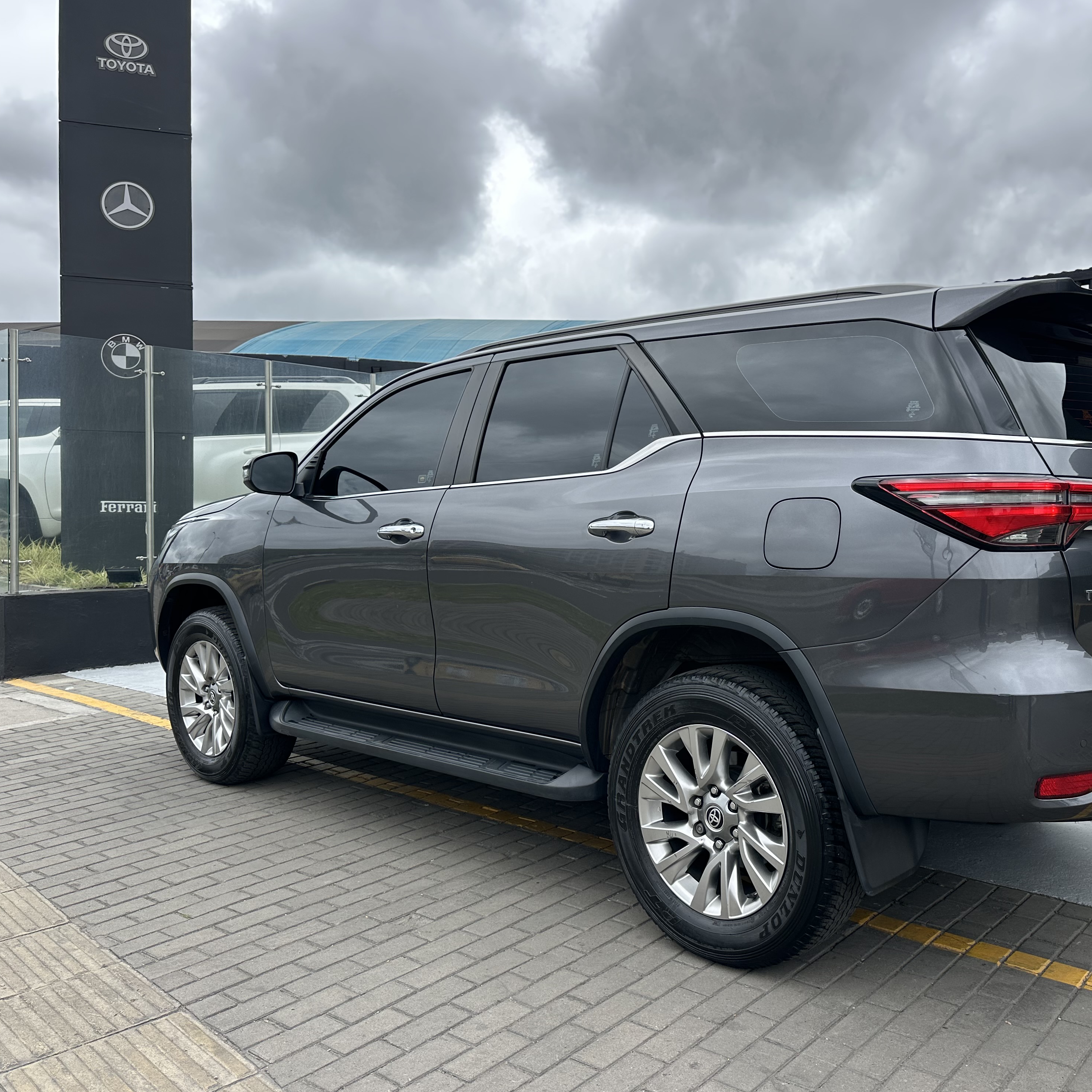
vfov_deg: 55.6
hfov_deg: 55.1
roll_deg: -0.7
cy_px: 542
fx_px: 1035
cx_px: 665
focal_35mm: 29
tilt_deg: -1.9
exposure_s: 1/2469
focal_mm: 6.86
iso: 80
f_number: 1.78
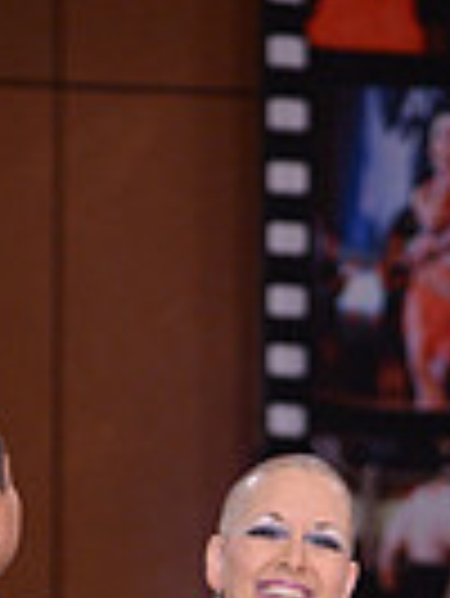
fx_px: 7130
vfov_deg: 4.7
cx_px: 92
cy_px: 1097
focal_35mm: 412
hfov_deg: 3.6
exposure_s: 1/250
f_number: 4
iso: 1600
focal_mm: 98
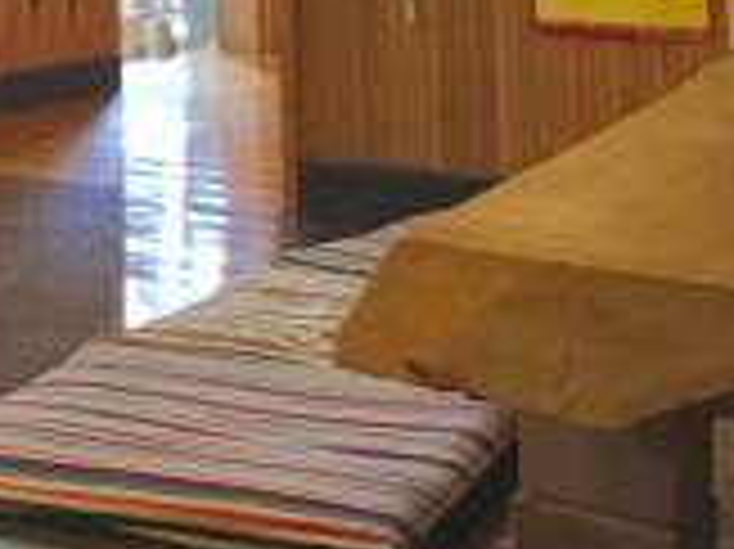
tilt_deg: +7.2
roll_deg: -0.8
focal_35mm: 107
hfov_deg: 17.0
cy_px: -414
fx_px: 2267
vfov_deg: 12.7
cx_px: -288
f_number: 2.2
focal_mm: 4.15
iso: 125
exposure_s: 1/30
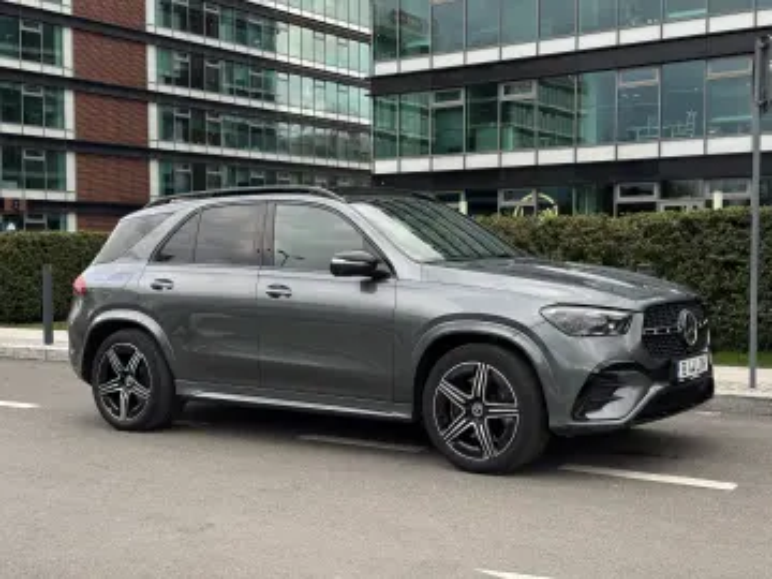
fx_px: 1070
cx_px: 386
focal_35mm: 48
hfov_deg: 39.7
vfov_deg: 30.3
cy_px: 290
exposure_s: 1/792
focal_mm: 6.76
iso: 64
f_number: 1.78
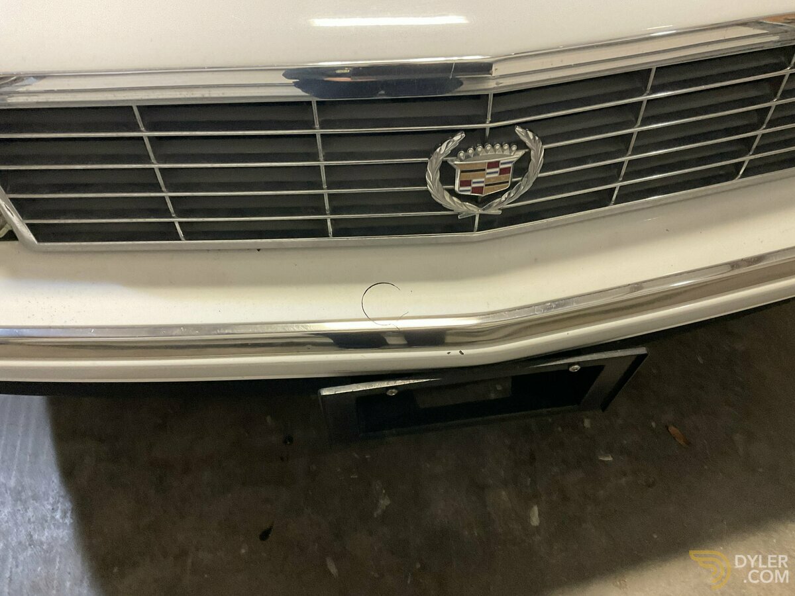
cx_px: 398
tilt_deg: -53.5
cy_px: 298
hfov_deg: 61.7
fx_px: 666
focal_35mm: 29
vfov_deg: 48.2
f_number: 1.8
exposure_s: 1/60
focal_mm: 3
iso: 250
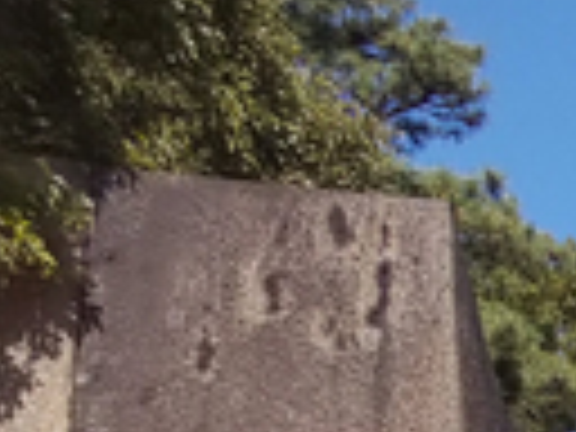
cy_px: 1125
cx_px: 1746
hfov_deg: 10.7
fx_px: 2080
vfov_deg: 10.0
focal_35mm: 125
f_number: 1.94
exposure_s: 1/783
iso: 28
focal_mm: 3.45
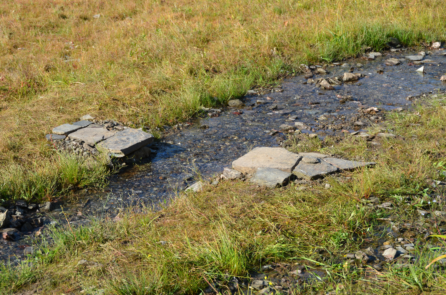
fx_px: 1020
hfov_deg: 24.7
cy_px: 148
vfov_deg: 16.5
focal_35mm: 82
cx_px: 223
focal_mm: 55
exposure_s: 1/200
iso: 100
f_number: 7.1
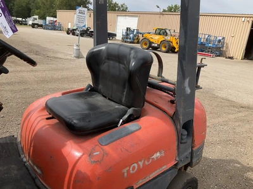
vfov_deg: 48.2
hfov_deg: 61.7
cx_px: 126
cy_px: 94
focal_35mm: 29
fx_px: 212
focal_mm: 3
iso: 25
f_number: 1.8
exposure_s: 1/1144
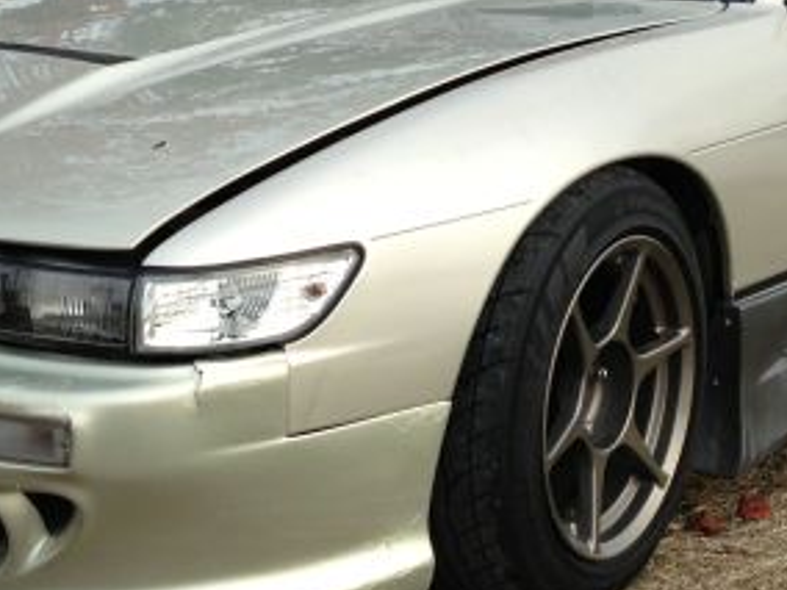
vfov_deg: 15.9
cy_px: 197
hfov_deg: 21.1
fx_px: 2114
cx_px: 327
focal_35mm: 93
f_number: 2.4
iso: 50
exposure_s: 1/678
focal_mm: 4.13
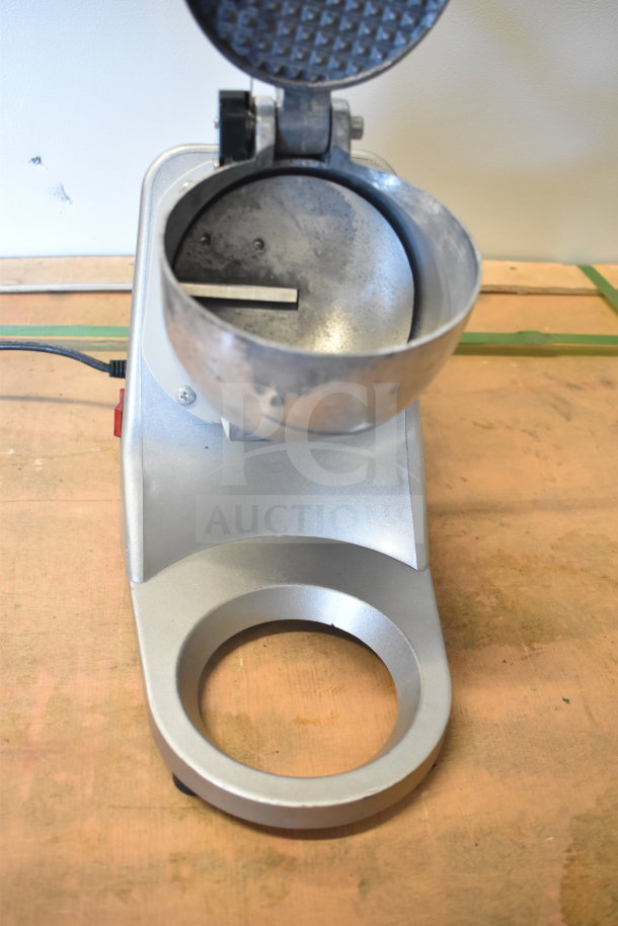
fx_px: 888
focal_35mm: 34
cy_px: 463
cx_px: 309
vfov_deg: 55.1
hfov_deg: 38.4
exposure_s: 1/40
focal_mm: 23
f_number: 3.8
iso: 1800
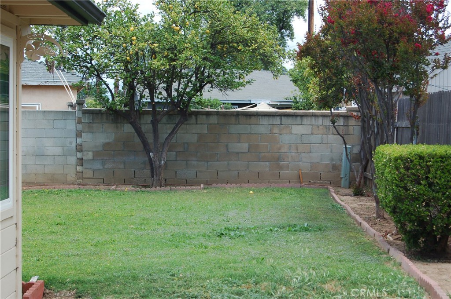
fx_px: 713
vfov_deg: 23.7
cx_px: 226
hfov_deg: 35.1
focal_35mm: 57
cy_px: 150
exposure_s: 1/160
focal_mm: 38
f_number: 7.1
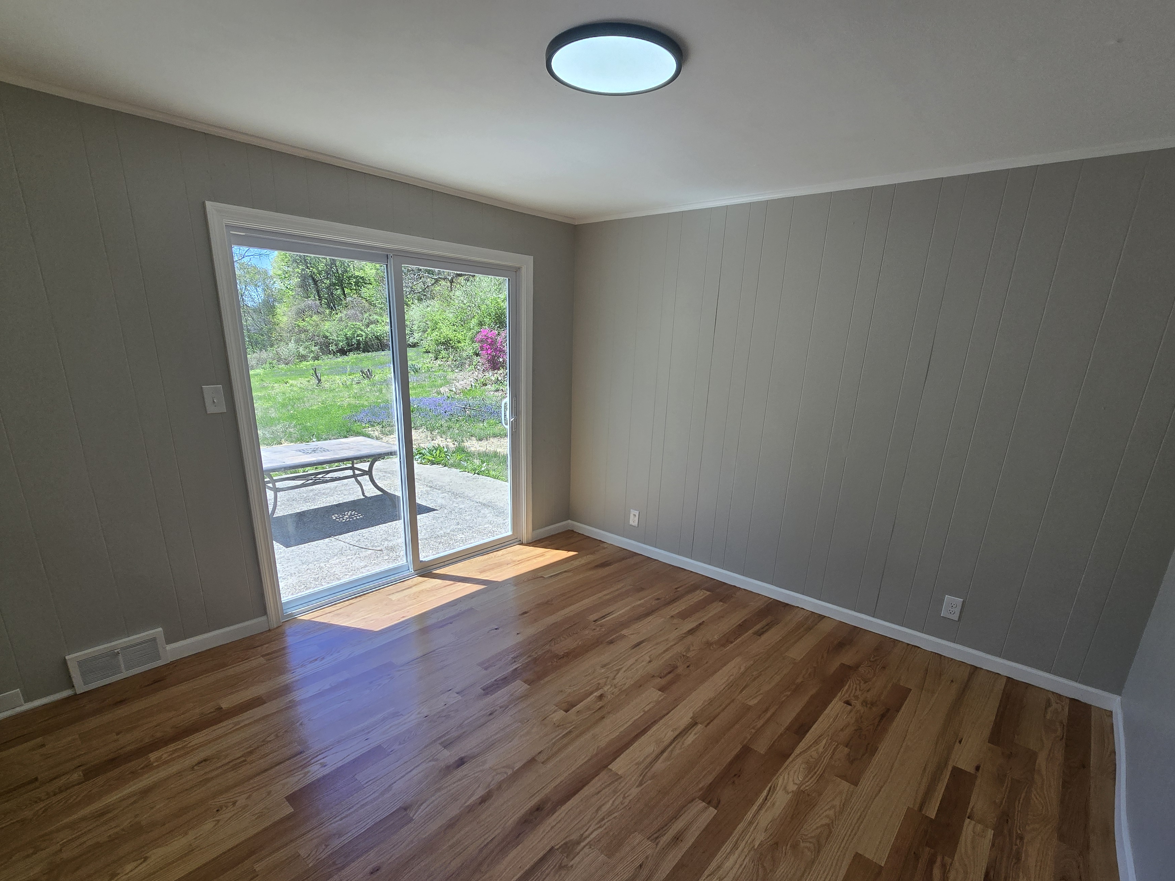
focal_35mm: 15
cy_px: 503
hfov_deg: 98.2
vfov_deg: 81.3
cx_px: 600
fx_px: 509
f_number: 2.2
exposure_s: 1/392
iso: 50
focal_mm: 2.2
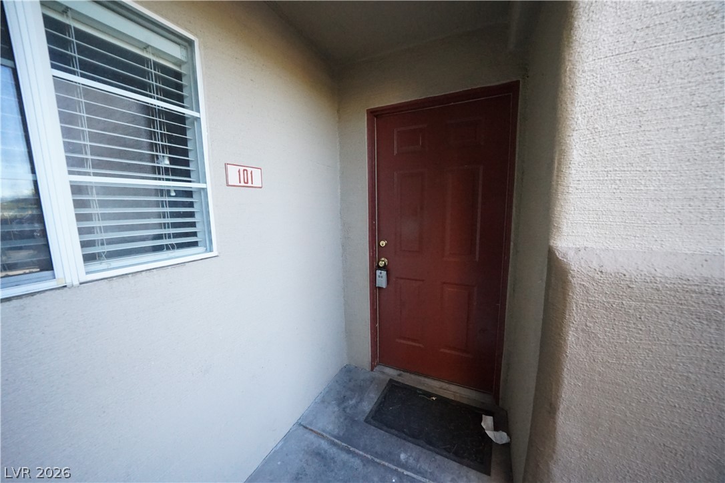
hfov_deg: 112.6
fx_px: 242
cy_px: 242
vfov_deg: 90.0
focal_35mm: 12
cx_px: 362
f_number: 9
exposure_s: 1/250
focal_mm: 12
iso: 8000
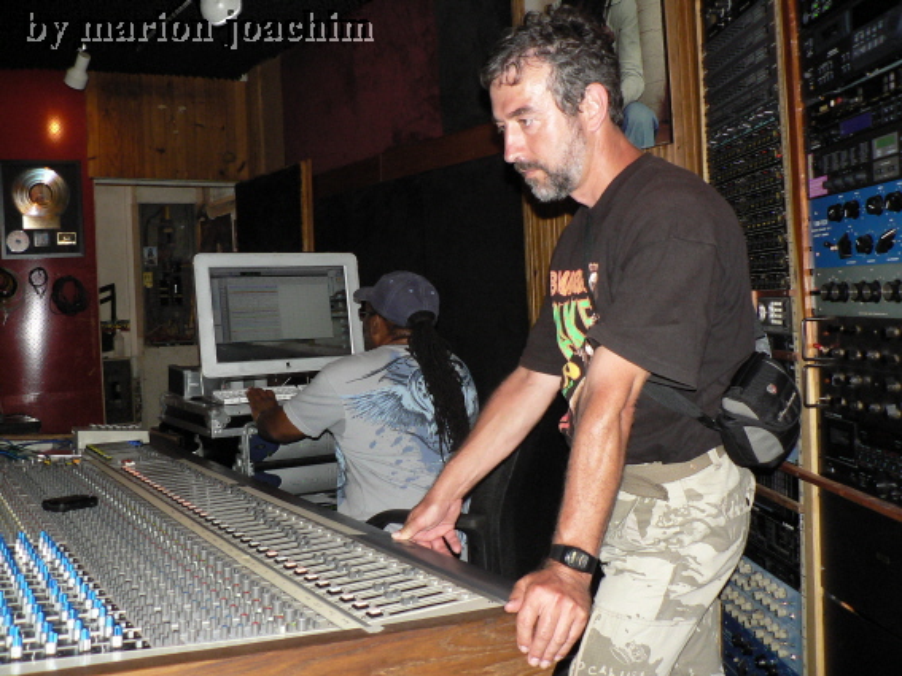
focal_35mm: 35
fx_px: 912
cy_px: 338
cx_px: 451
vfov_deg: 40.7
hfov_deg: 52.6
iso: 200
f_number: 2.8
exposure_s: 1/60
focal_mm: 6
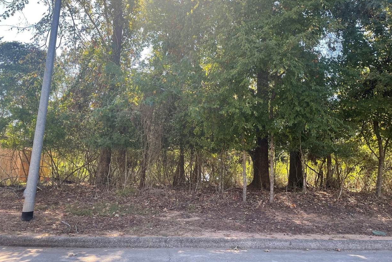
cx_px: 195
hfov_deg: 65.5
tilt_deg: +10.7
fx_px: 305
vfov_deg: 46.3
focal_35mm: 28
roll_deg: -2.4
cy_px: 116
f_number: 1.6
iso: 32
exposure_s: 1/344
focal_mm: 4.2
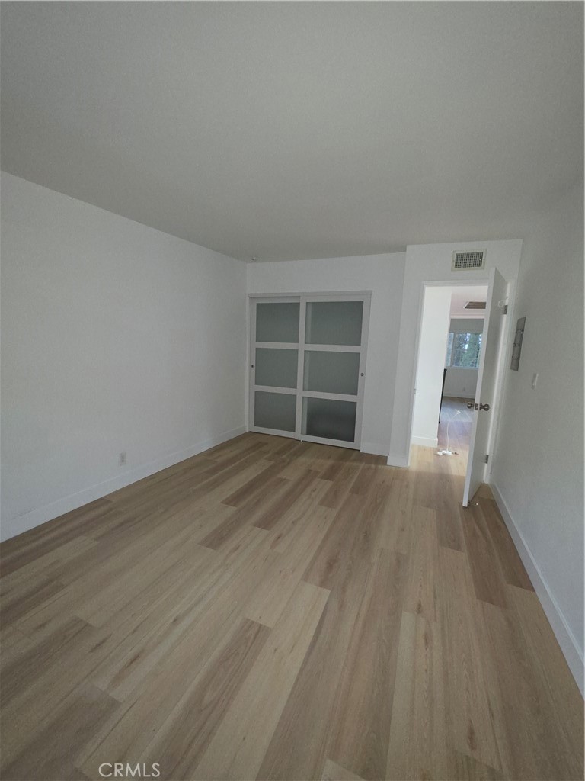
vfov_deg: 106.2
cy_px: 390
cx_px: 292
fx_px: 293
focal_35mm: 13
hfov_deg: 89.9
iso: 320
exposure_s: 1/40
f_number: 1.9
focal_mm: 2.2
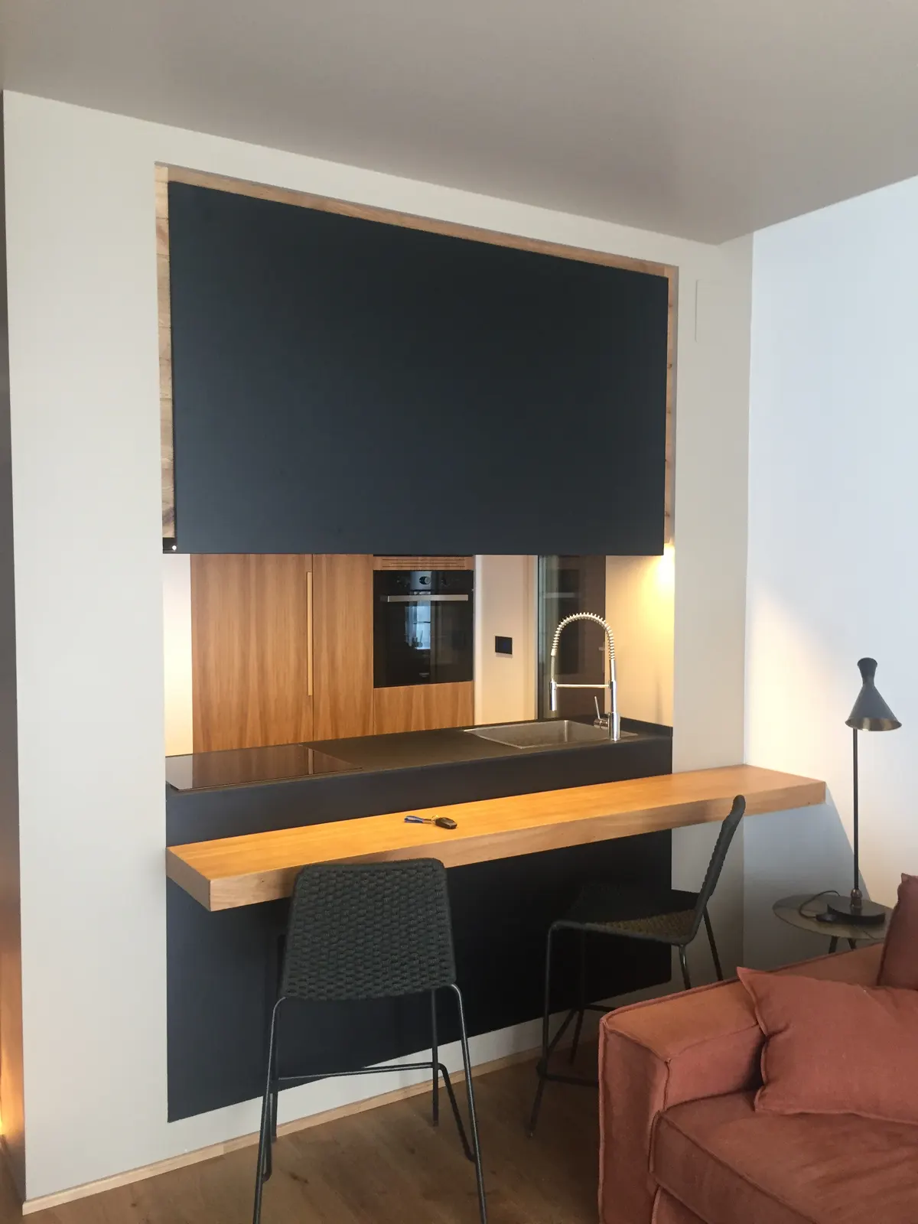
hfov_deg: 48.2
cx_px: 459
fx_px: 1025
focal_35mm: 29
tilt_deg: -1.7
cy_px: 612
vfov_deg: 61.7
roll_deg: +0.2
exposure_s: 1/33
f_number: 2.2
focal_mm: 4.15
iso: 160
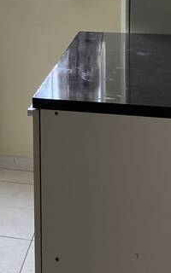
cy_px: -16
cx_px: -78
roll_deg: +0.4
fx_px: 693
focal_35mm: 93
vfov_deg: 21.3
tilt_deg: -3.0
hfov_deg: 13.3
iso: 80
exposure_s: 1/121
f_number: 1.8
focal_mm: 4.25
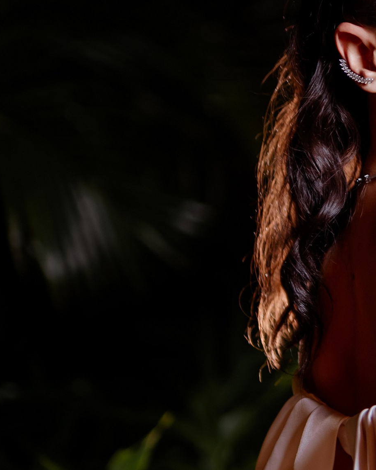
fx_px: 2184
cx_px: 446
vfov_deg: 12.3
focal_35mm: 157
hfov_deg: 9.7
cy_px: 300
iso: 125
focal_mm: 50
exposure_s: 1/160
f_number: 1.4
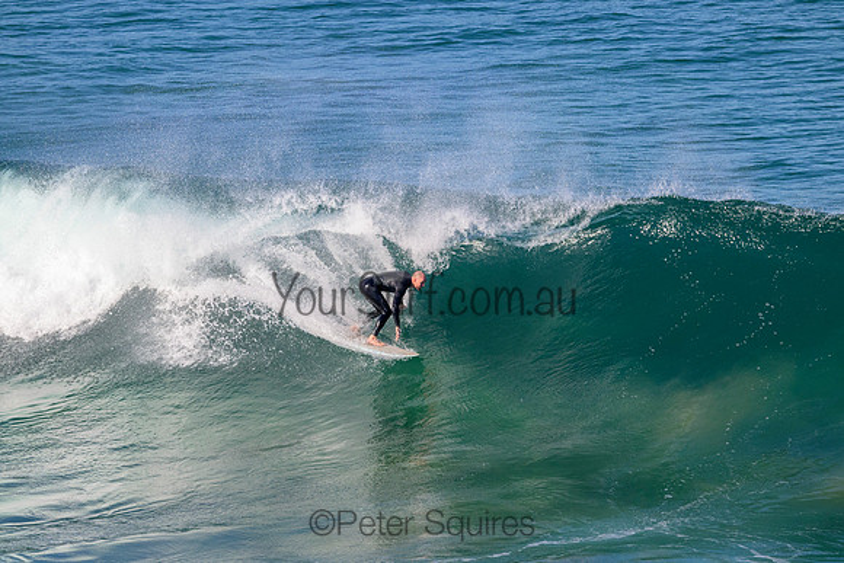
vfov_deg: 3.5
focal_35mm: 390
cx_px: 422
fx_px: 9145
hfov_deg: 5.3
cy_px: 282
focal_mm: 390
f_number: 11
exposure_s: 1/2000
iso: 1600
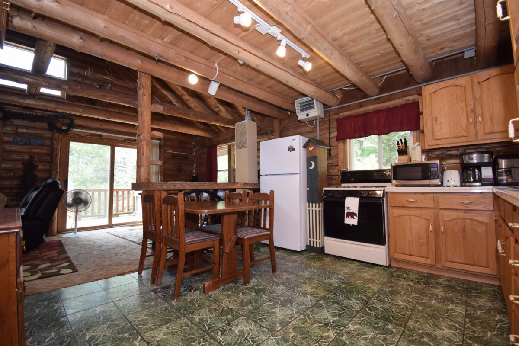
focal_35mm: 15
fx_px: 216
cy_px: 173
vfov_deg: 77.3
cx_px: 260
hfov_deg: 100.4
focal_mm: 10
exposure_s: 1/80
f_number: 4.5
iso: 400
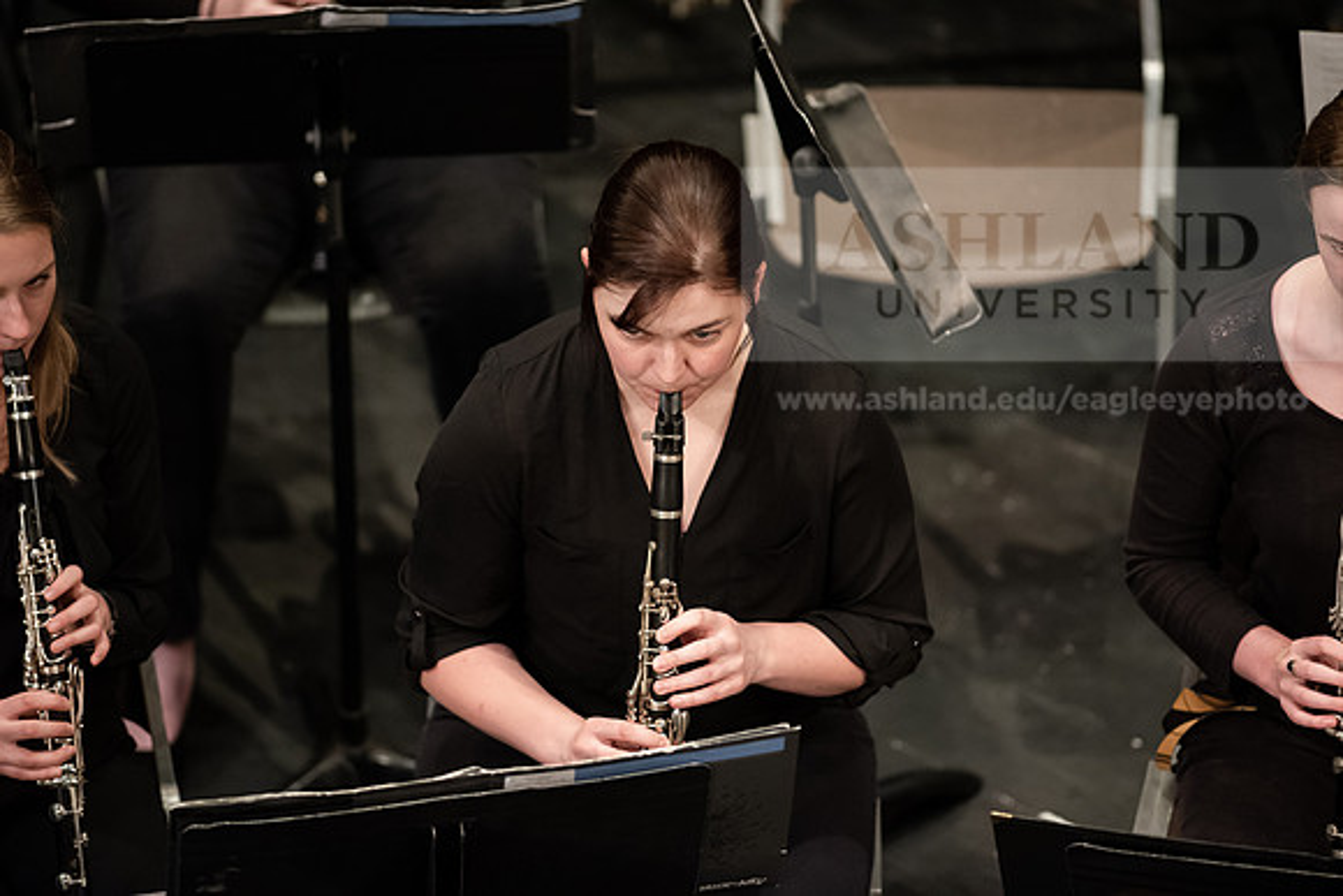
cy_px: 448
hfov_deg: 6.9
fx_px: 11194
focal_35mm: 300
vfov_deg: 4.6
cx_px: 672
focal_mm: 300
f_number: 3.2
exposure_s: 1/320
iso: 3200
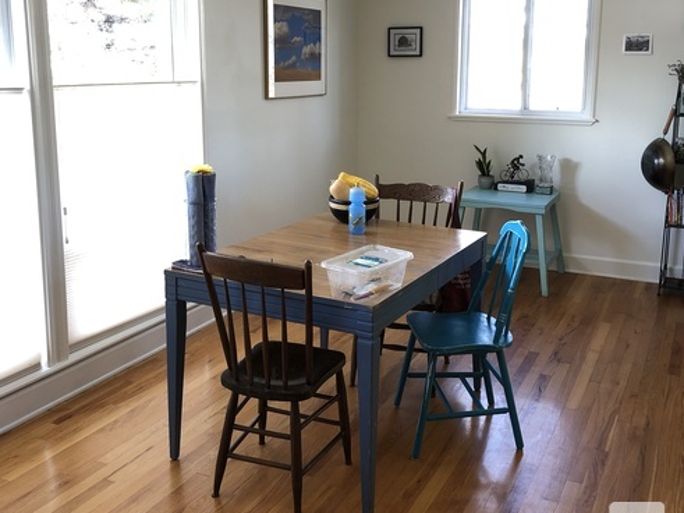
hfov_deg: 48.9
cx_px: 370
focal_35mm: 38
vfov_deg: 37.6
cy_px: 209
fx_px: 751
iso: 40
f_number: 1.8
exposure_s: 1/30
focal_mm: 4
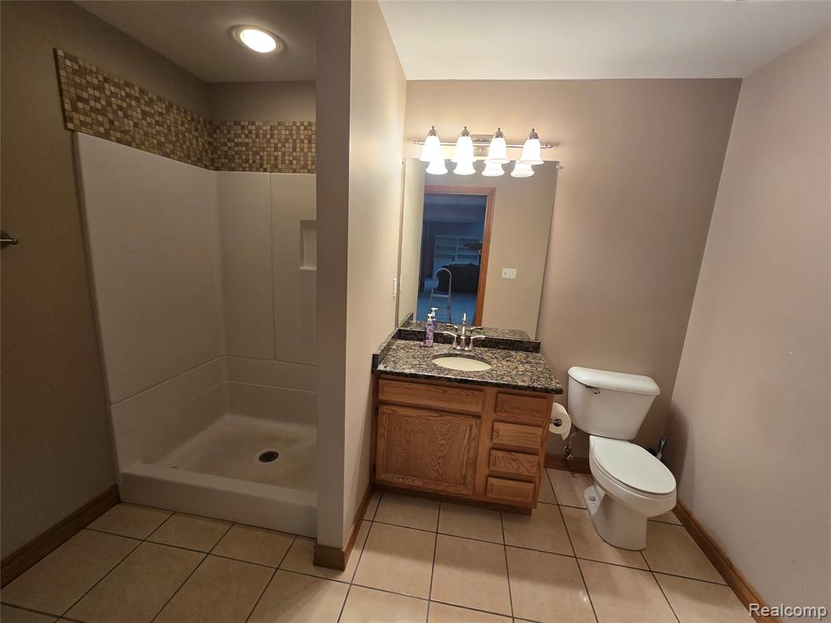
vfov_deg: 89.9
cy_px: 312
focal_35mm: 13
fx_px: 312
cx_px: 416
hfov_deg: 106.2
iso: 125
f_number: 2.2
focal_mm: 2.2
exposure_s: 1/60
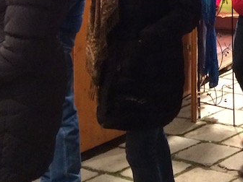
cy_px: -109
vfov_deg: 13.6
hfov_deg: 18.2
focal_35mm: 101
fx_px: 709
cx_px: 312
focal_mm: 4.15
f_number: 2.2
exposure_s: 1/25
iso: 250
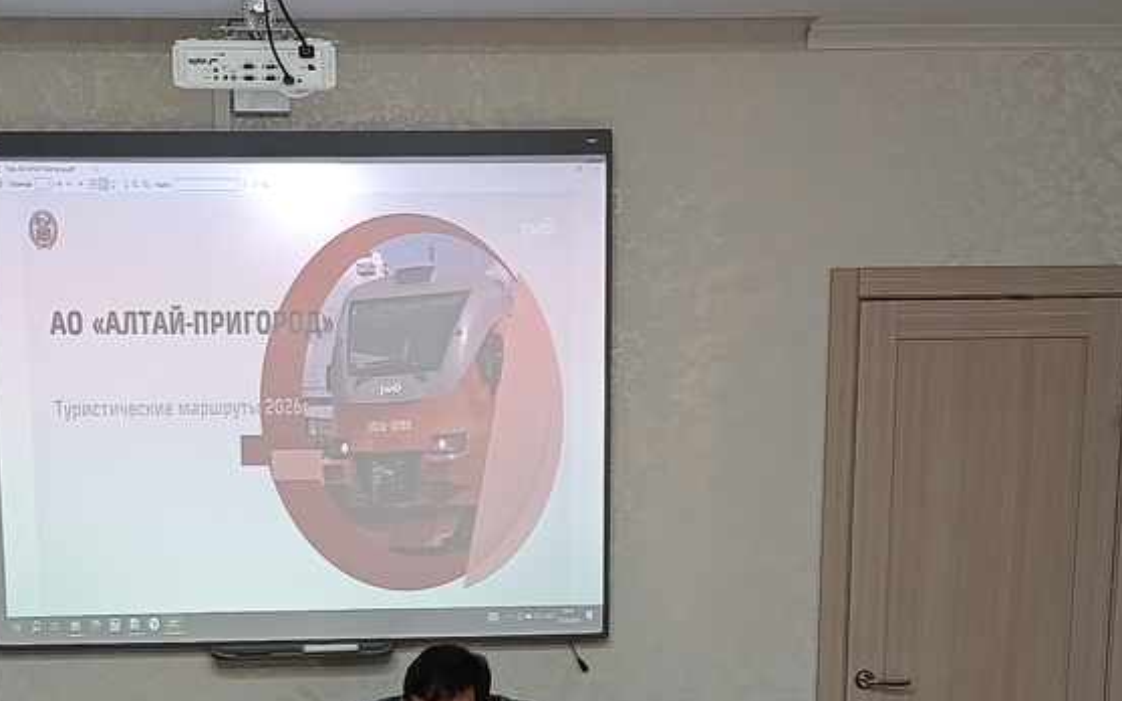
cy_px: 757
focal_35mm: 64
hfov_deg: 31.9
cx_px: 437
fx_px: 1957
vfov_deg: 19.5
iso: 500
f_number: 1.7
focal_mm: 6.11
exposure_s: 1/100
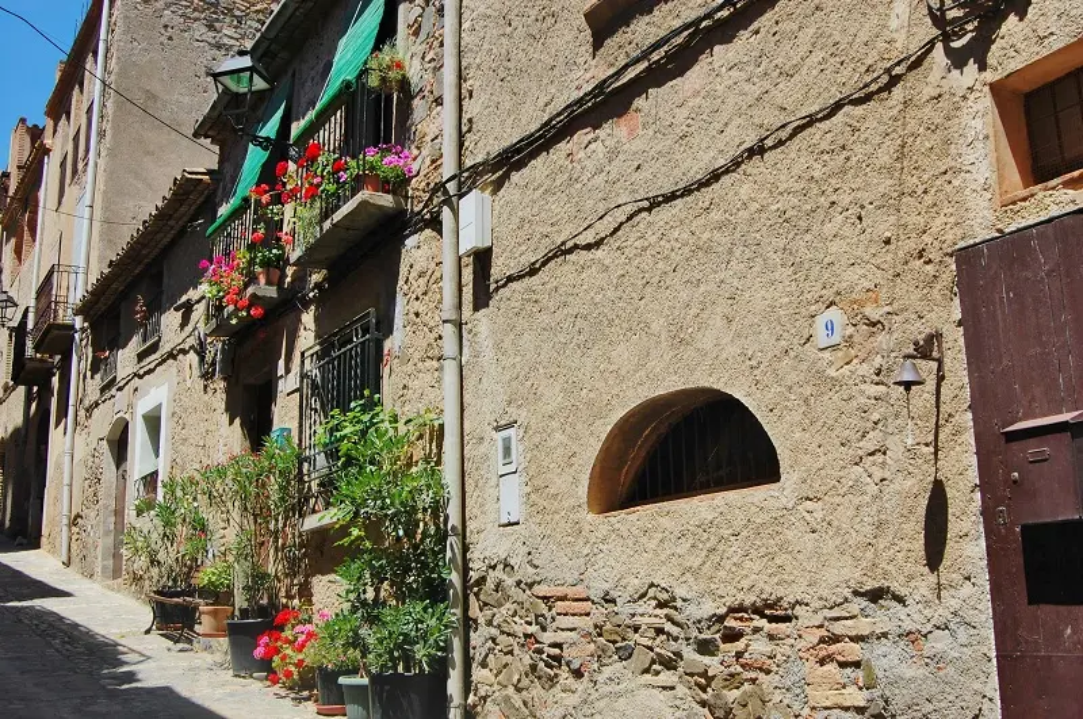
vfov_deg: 34.1
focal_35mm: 39
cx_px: 542
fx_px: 1172
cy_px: 360
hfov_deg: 49.6
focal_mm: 26
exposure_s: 1/250
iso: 200
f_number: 7.1
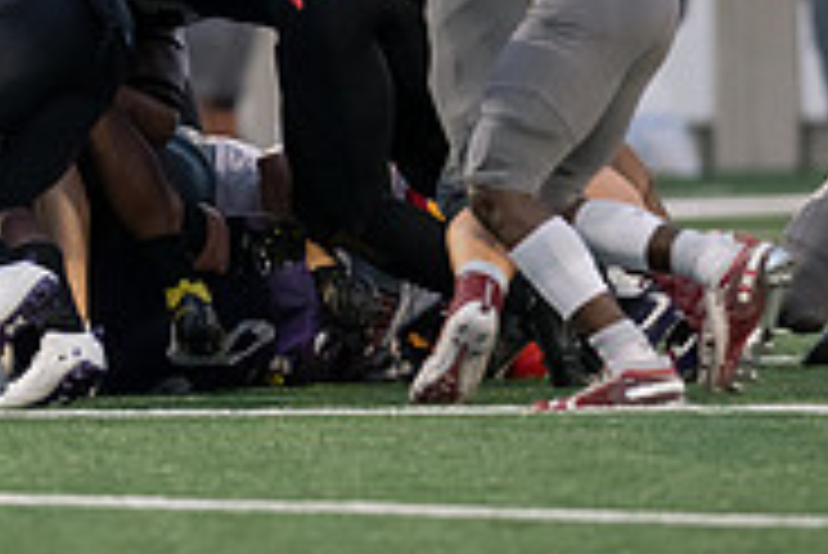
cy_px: -196
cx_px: -45
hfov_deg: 2.2
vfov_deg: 1.5
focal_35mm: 944
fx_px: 21728
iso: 3200
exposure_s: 1/800
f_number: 2.8
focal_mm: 300
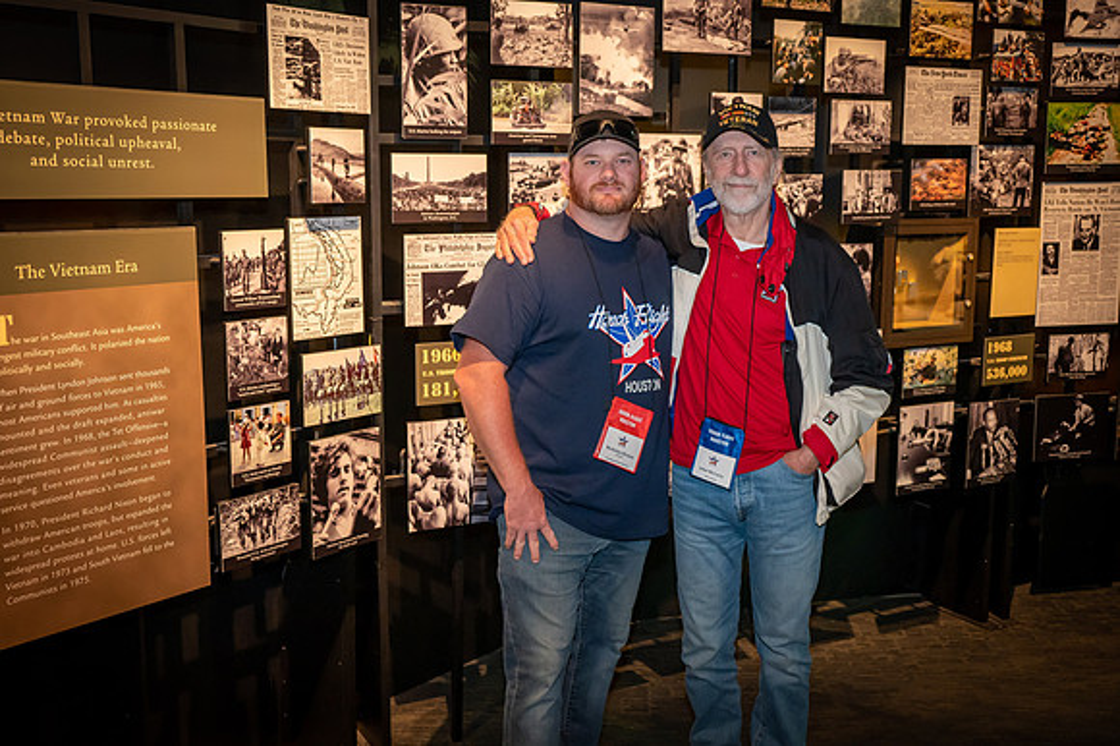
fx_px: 1213
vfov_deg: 34.2
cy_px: 373
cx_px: 560
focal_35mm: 39
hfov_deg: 49.6
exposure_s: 1/30
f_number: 5
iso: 5000
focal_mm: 39
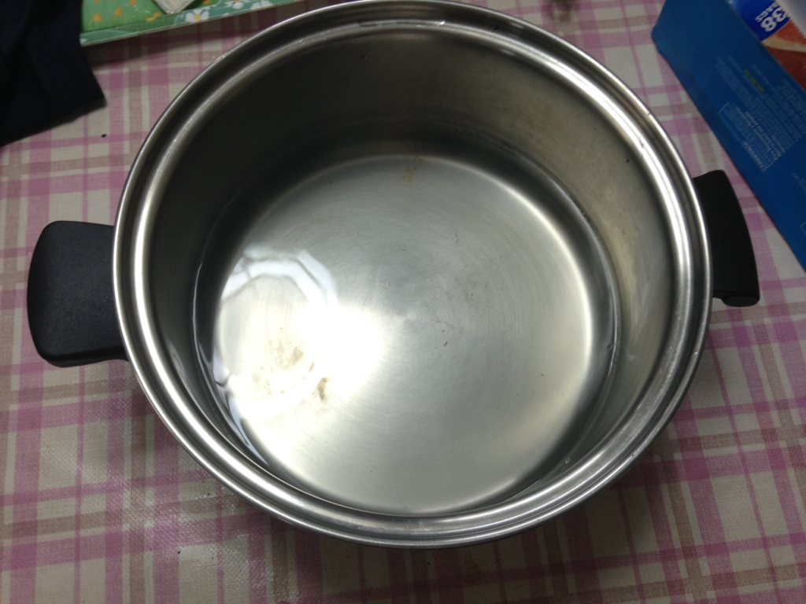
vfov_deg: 42.9
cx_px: 403
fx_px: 768
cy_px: 302
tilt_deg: -70.7
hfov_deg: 55.4
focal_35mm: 33
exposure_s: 1/30
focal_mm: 4.12
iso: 50
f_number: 2.4
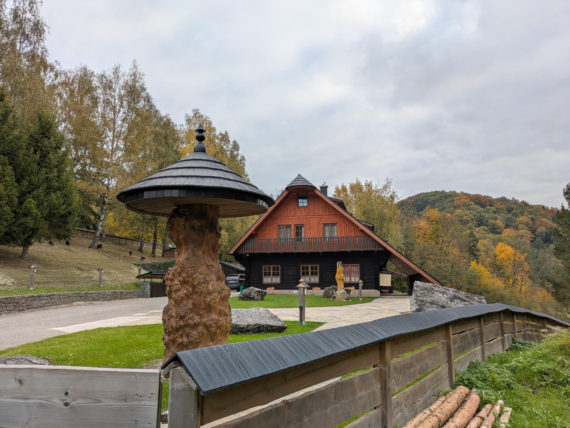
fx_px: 412
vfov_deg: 54.9
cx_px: 285
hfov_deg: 69.4
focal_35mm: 25
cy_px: 214
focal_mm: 5.43
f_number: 1.89
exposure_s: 1/368
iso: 52
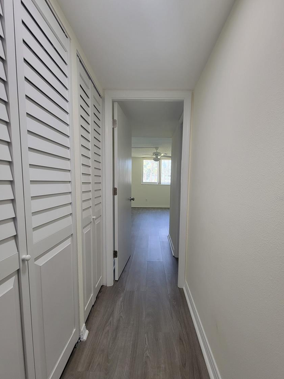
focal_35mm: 14
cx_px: 146
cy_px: 198
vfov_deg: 102.0
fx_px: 153
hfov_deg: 85.7
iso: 125
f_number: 2.2
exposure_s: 1/60
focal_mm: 2.2
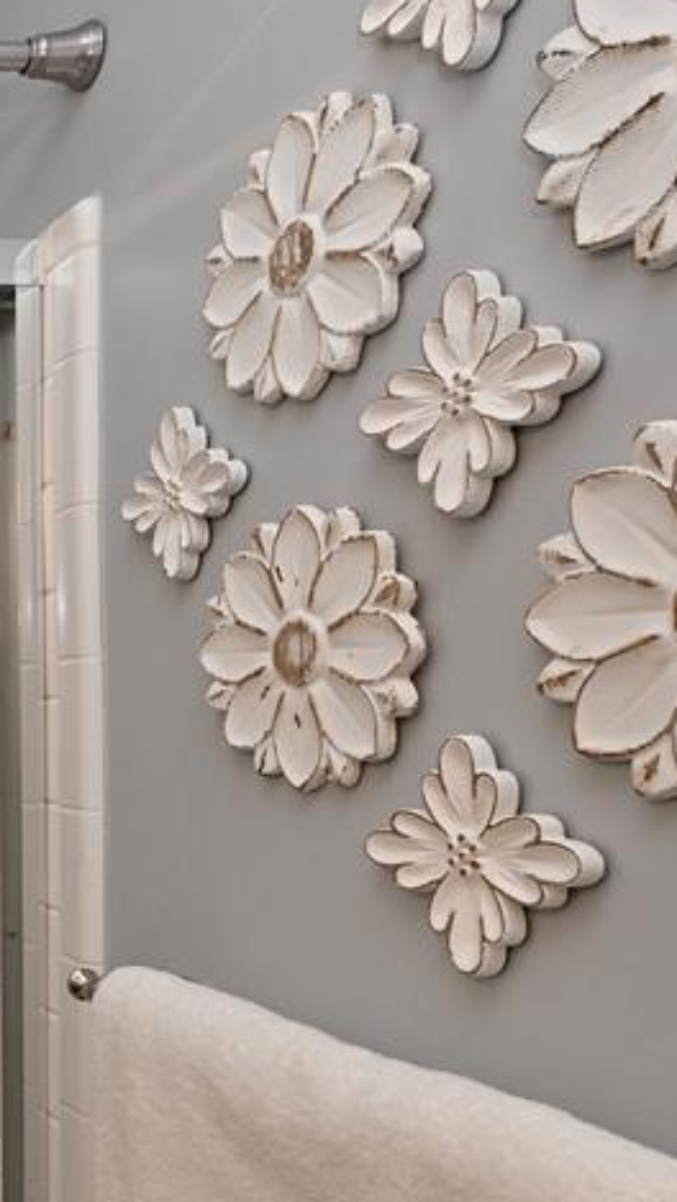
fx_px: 1021
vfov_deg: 60.3
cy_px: 741
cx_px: -505
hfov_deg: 22.9
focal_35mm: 32
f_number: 11
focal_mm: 14
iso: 800
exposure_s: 1/60
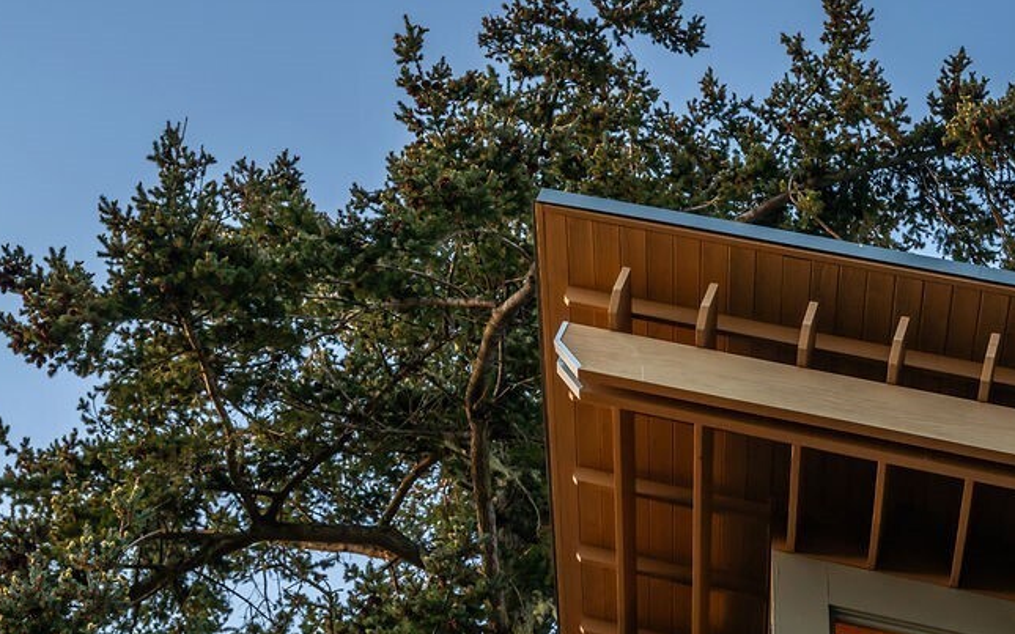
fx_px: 1881
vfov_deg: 19.1
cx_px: 606
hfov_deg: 30.1
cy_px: 407
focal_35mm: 68
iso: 400
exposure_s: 1/60
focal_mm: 42
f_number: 5.6
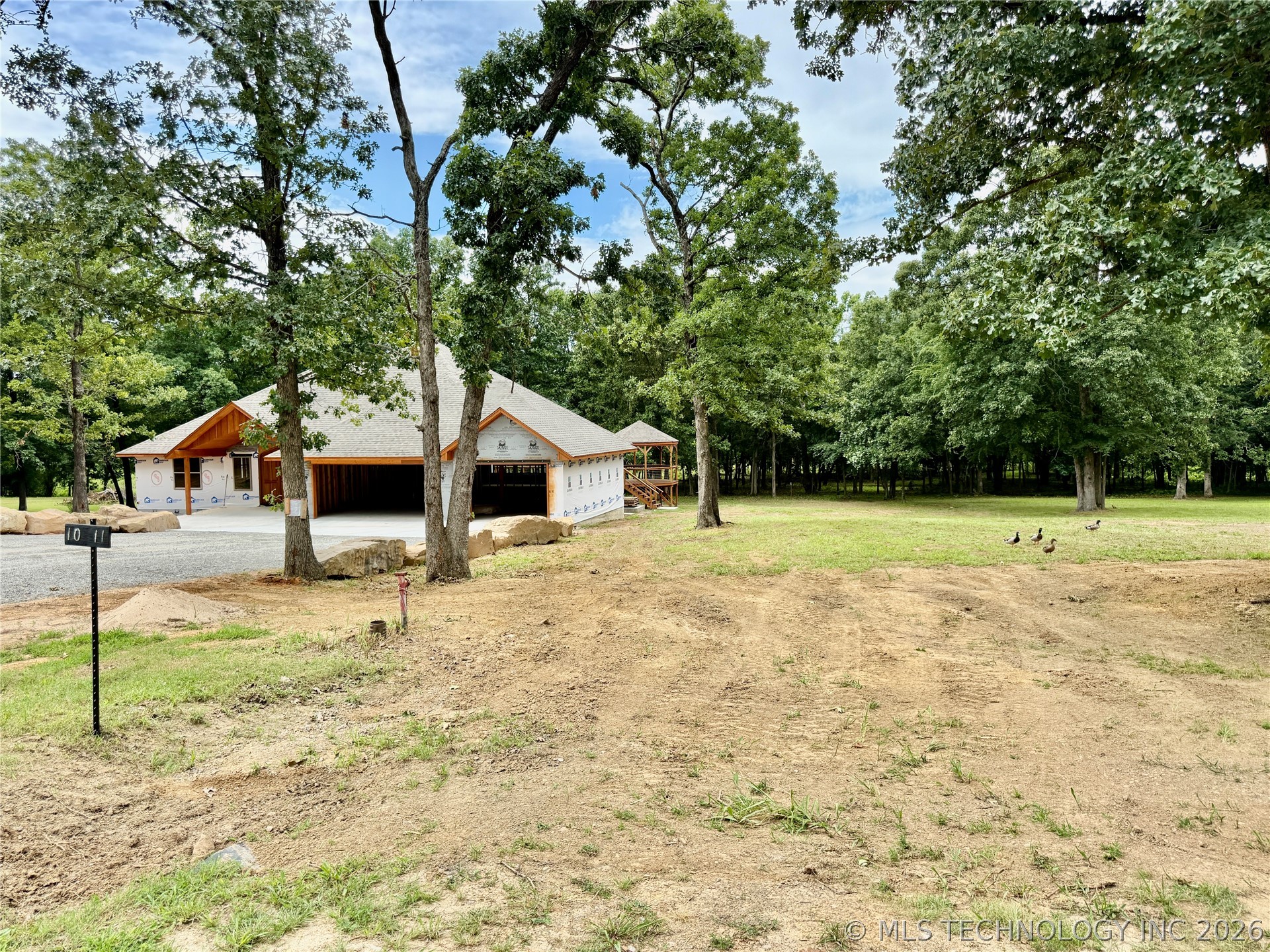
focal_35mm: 24
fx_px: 881
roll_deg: +0.6
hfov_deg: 71.6
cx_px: 635
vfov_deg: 56.8
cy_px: 476
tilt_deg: -2.3
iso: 100
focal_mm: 6.76
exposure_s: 1/2169
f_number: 1.78
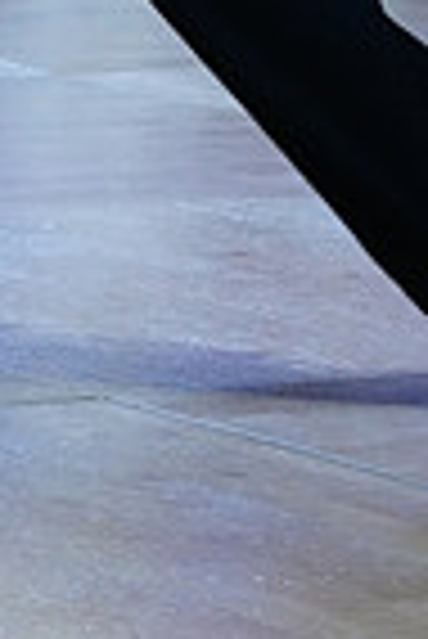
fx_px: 7258
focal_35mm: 408
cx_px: -358
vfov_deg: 5.0
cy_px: -518
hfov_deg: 3.4
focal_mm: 100
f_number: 8
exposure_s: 1/400
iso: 6400
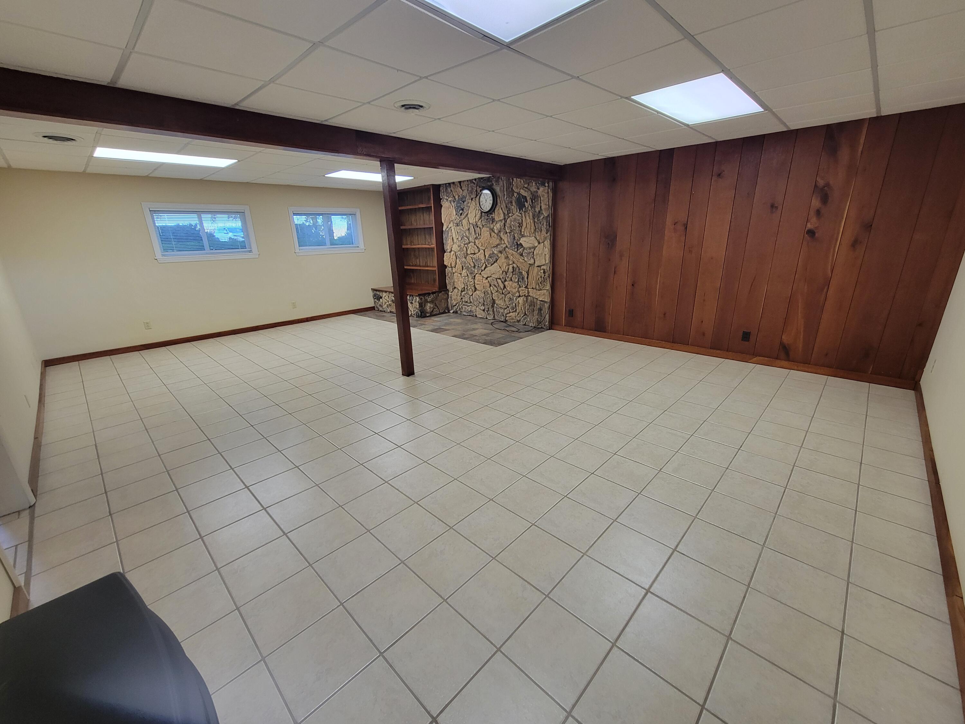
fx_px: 362
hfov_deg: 106.2
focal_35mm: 13
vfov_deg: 89.9
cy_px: 362
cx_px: 482
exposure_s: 1/60
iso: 160
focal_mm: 2.2
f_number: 2.2
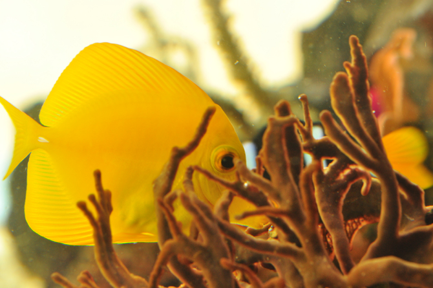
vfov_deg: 7.5
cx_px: 216
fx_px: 2198
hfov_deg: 11.2
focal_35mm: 183
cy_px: 144
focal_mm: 122
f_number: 10
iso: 400
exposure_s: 1/60
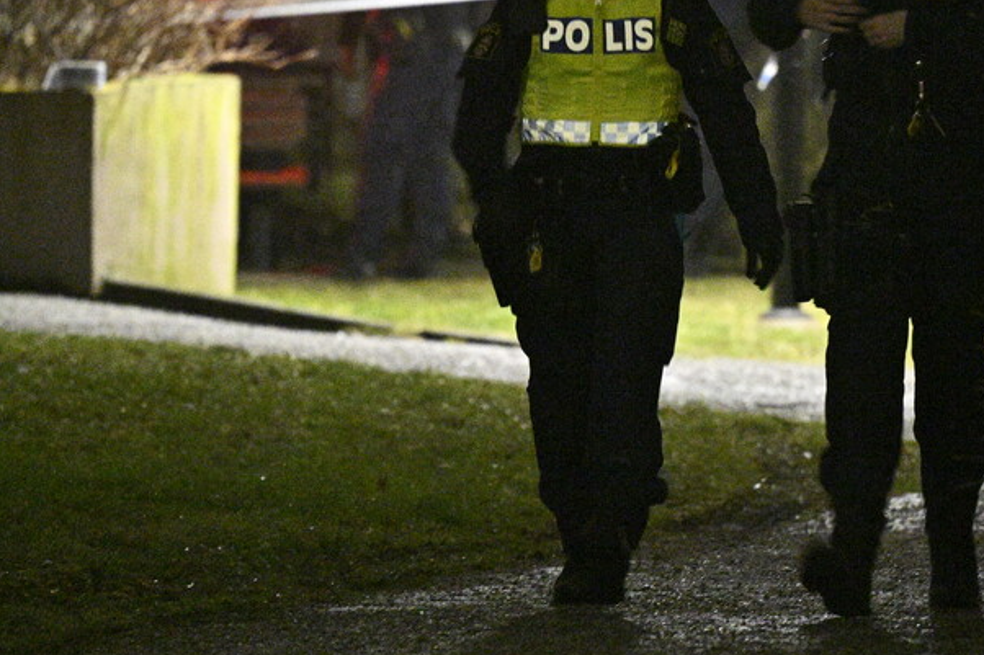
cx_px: 704
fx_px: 14536
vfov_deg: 2.6
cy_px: 189
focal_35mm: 532
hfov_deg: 3.9
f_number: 2.8
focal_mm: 200
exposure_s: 1/30
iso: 12800
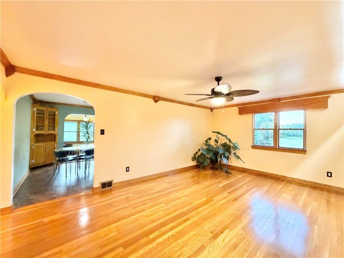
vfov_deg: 85.7
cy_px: 129
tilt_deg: +2.0
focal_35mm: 14
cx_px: 172
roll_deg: -0.4
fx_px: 139
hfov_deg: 102.1
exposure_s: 1/60
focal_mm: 2.22
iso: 500
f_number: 2.2
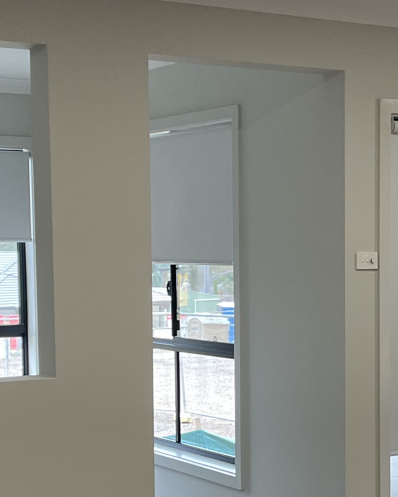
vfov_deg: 22.1
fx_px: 1266
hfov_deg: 17.8
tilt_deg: -2.8
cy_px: 332
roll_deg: +0.7
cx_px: 272
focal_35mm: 86
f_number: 1.6
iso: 100
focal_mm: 4.2
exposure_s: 1/100
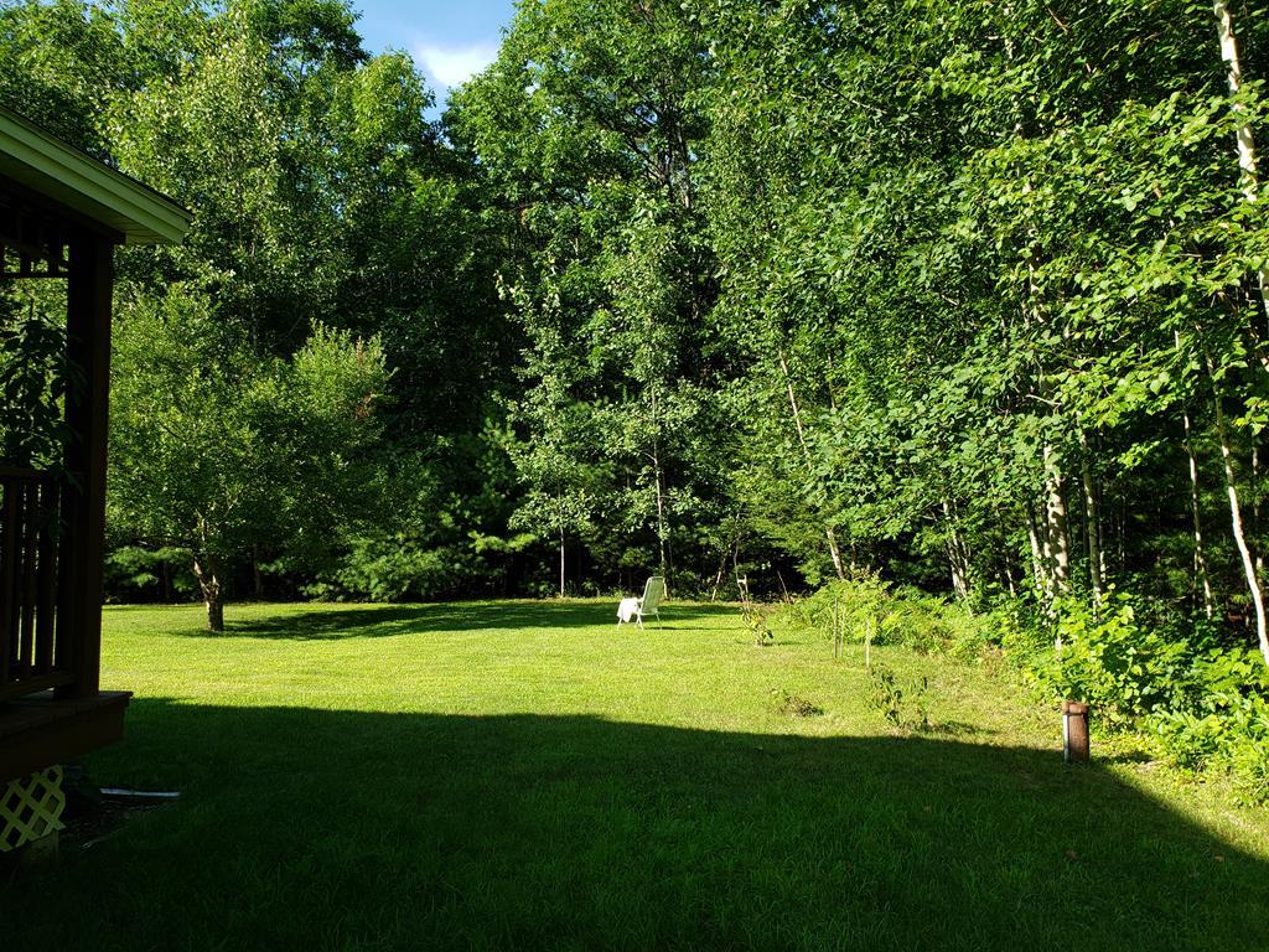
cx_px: 634
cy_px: 476
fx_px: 953
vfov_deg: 53.1
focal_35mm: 26
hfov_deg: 67.3
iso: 50
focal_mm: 4.3
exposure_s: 1/471
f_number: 2.4
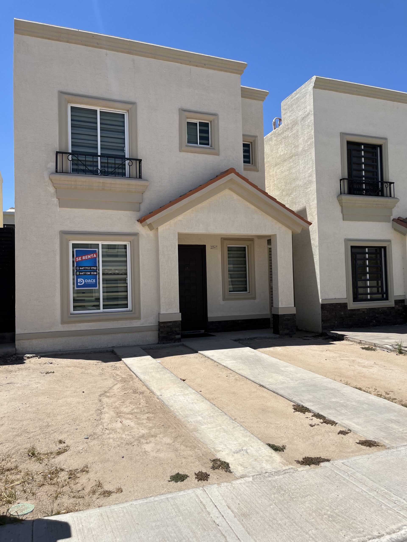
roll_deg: +2.0
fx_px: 408
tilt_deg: +2.4
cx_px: 204
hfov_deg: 53.1
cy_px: 271
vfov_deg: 67.3
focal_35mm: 26
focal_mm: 5.1
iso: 50
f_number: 1.6
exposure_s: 1/5319
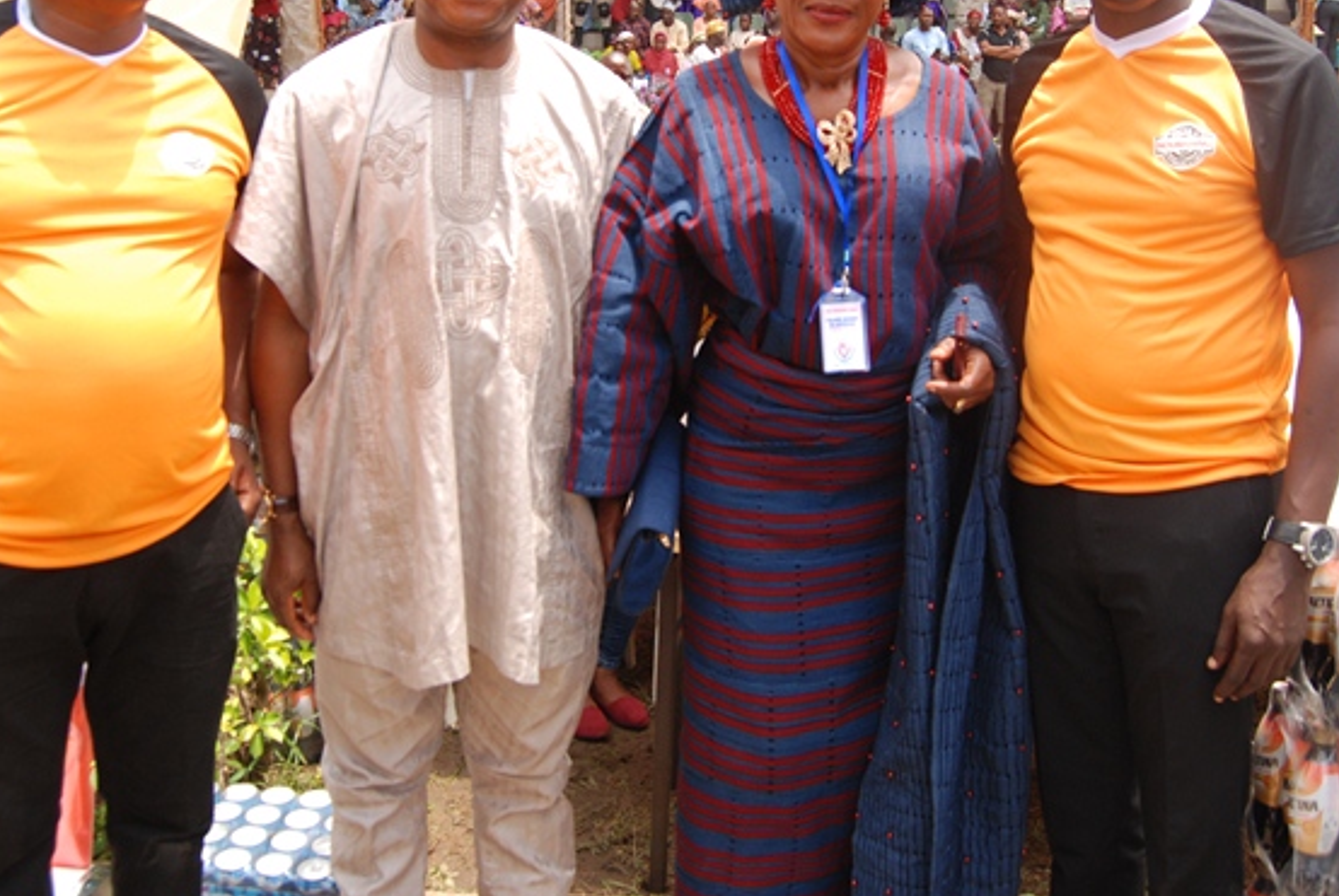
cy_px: 268
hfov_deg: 49.5
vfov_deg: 33.9
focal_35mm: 39
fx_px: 1452
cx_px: 670
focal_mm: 18
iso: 220
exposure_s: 1/320
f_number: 5.6
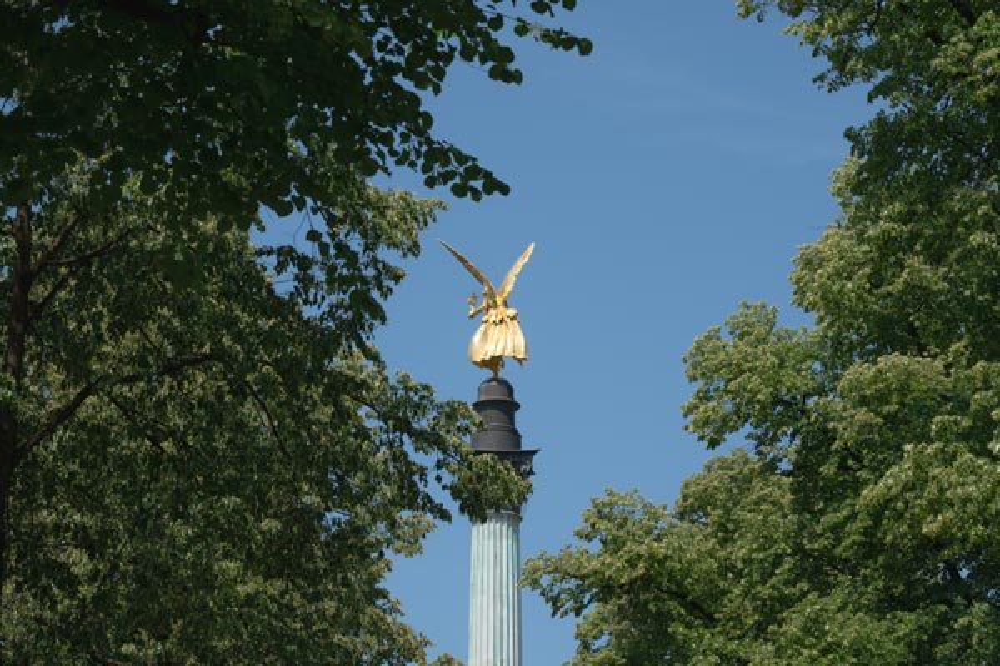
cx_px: 500
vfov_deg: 16.1
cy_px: 333
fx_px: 2361
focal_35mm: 85
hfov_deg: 23.9
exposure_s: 1/500
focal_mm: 85
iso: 320
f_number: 11
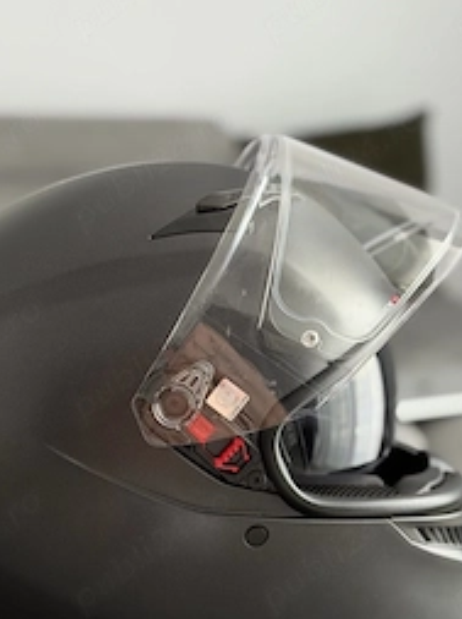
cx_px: 200
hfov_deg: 19.3
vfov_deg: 25.6
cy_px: 389
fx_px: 1356
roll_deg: -0.9
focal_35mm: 76
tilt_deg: -10.1
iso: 100
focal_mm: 6.76
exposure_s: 1/81
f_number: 1.78
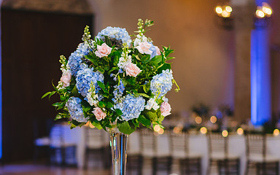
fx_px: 1000
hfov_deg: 15.9
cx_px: 136
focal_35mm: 131
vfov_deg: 10.0
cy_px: 132
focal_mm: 85
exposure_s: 1/125
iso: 800
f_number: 2
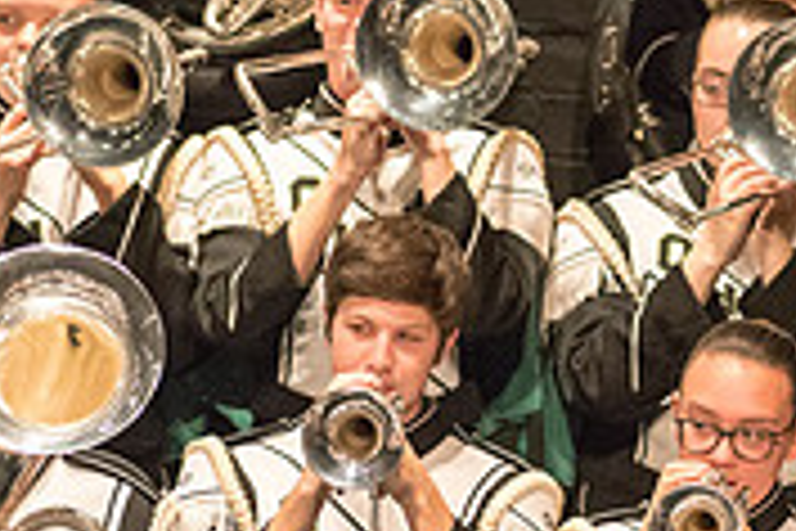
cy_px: 497
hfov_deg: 2.1
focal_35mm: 982
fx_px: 21711
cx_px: 1174
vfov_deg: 1.4
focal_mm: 300
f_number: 2.8
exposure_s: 1/500
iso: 4000
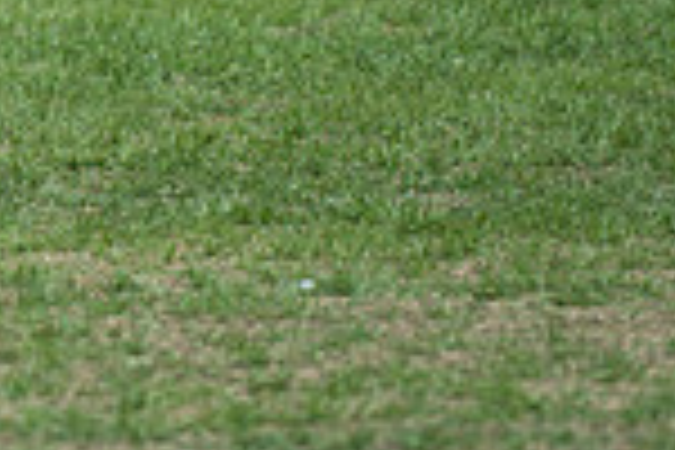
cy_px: -336
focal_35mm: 891
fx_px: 16705
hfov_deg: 2.3
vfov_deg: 1.5
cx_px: -272
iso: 160
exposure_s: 1/5000
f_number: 3.2
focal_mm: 200
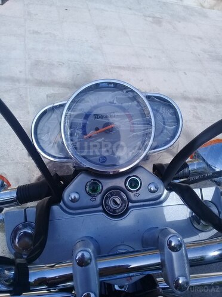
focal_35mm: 31
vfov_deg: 58.4
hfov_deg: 45.4
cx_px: 111
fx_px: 265
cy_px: 148
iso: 50
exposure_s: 1/1121
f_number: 2.2
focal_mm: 3.3
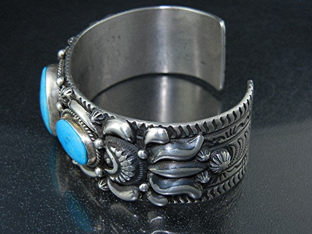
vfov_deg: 24.8
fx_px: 532
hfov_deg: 32.7
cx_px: 156
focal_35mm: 59
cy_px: 117
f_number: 4
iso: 200
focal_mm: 10.6
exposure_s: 1/30
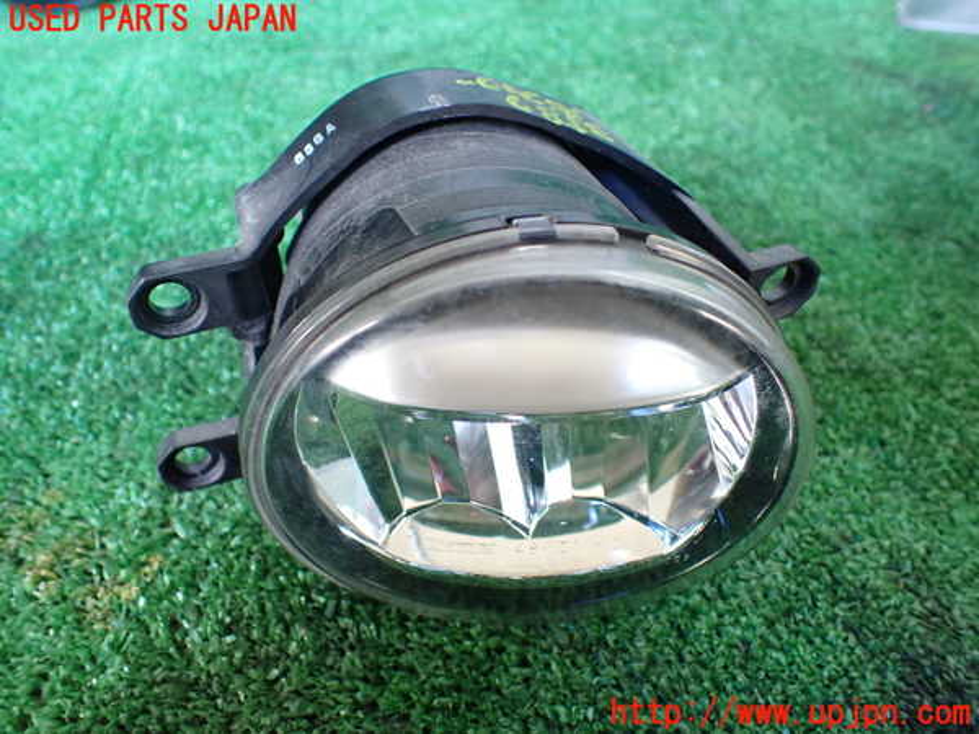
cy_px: 367
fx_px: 848
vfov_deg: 46.8
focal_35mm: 30
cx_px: 490
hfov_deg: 60.0
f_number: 2.3
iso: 800
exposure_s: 1/80
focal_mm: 5.4
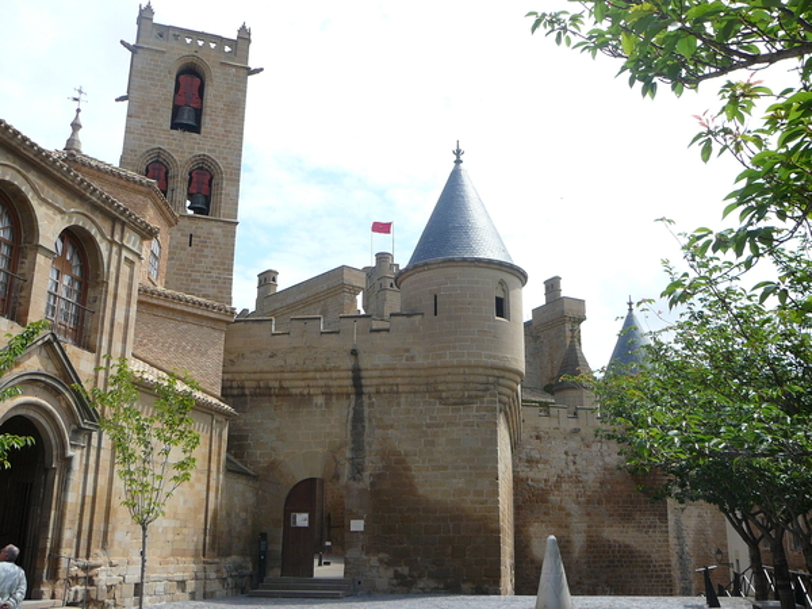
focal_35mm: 35
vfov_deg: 40.7
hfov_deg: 52.6
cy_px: 304
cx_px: 406
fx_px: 821
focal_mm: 5.2
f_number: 5
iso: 80
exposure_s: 1/500
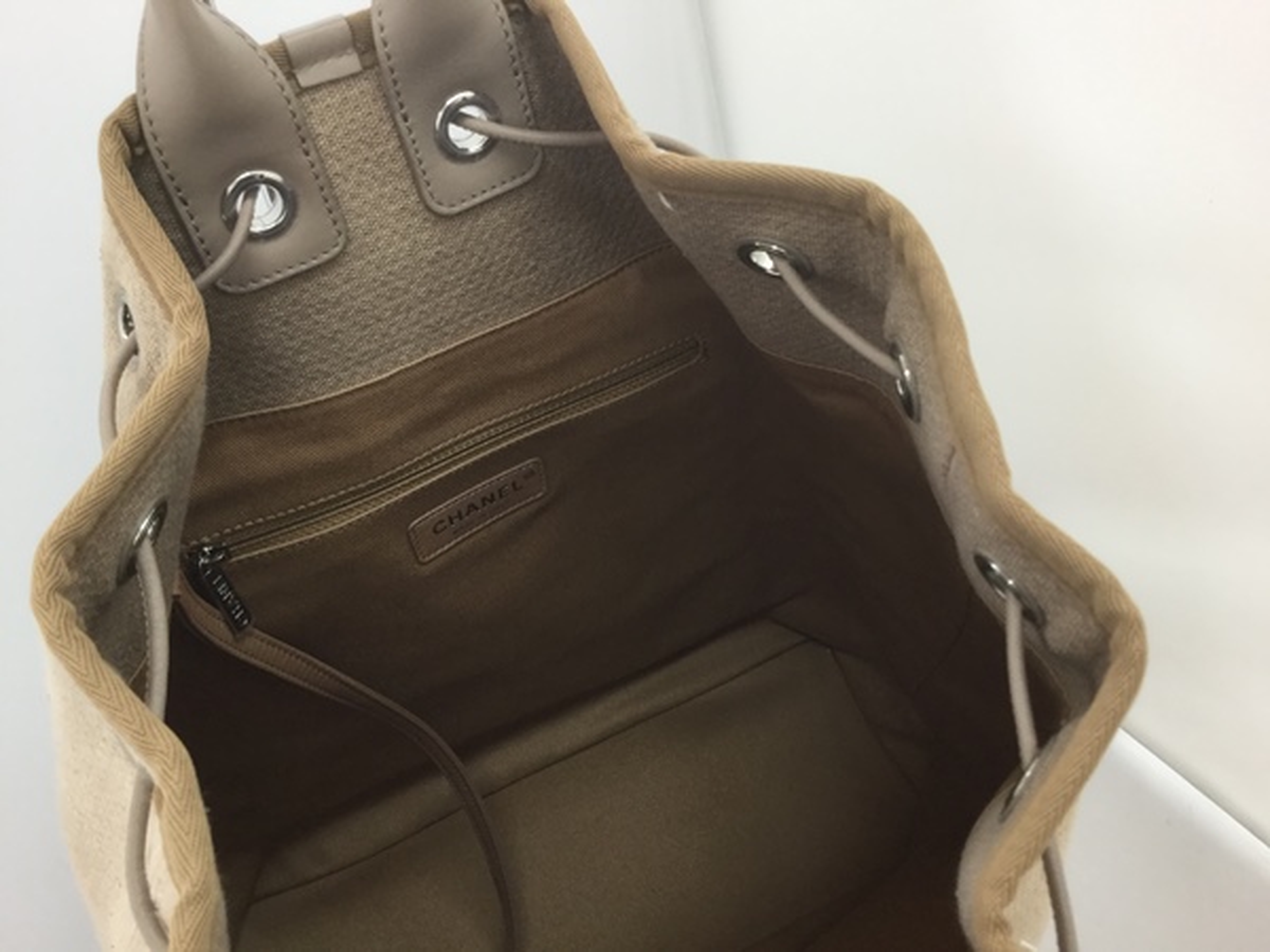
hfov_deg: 58.4
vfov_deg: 45.4
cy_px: 476
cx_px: 635
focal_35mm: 31
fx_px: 1137
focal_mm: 3.3
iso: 50
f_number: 2.4
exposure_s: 1/30
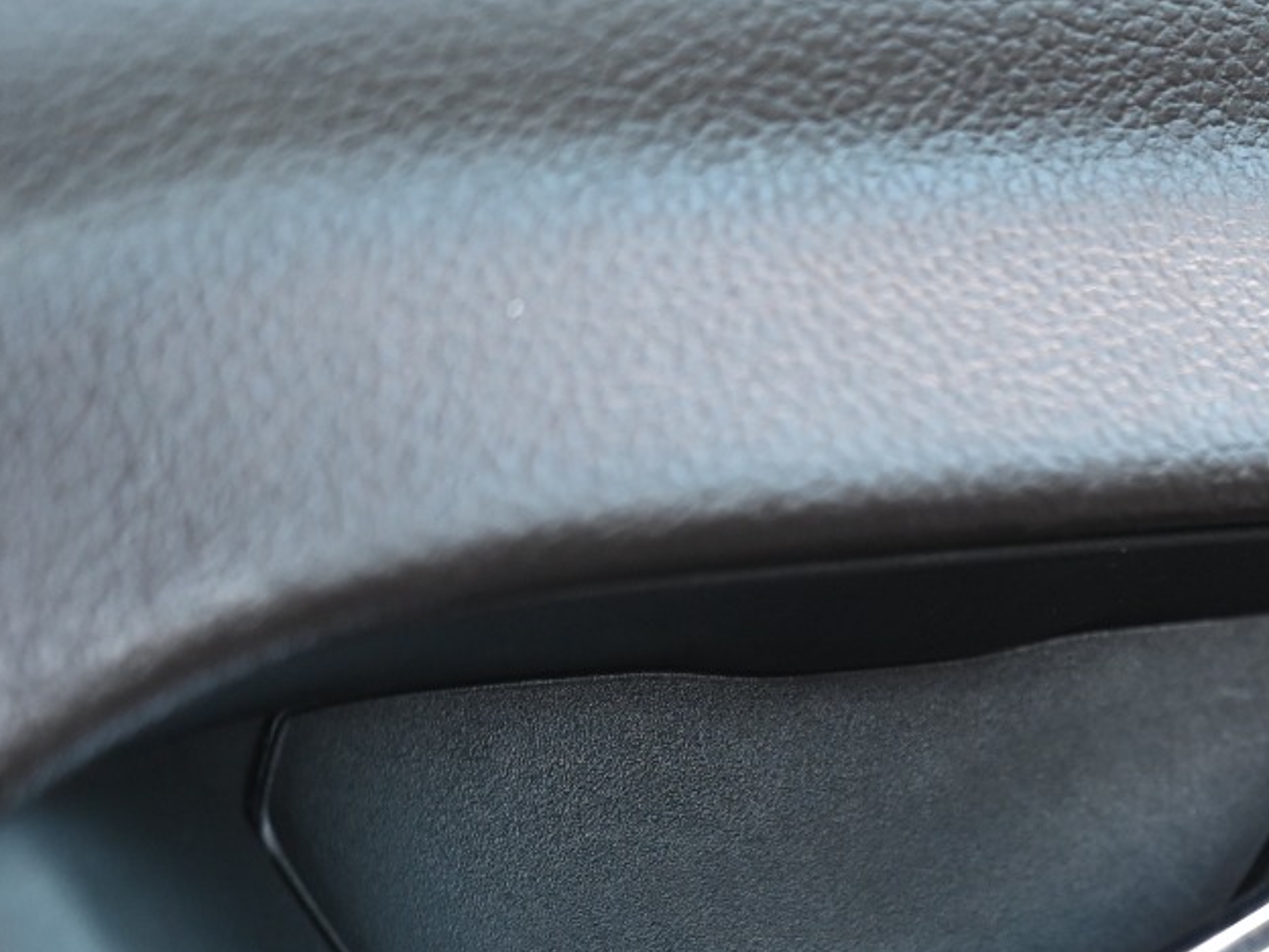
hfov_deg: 14.9
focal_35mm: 130
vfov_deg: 11.3
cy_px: 887
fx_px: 4766
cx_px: 1251
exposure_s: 1/125
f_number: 4
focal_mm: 52
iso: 800
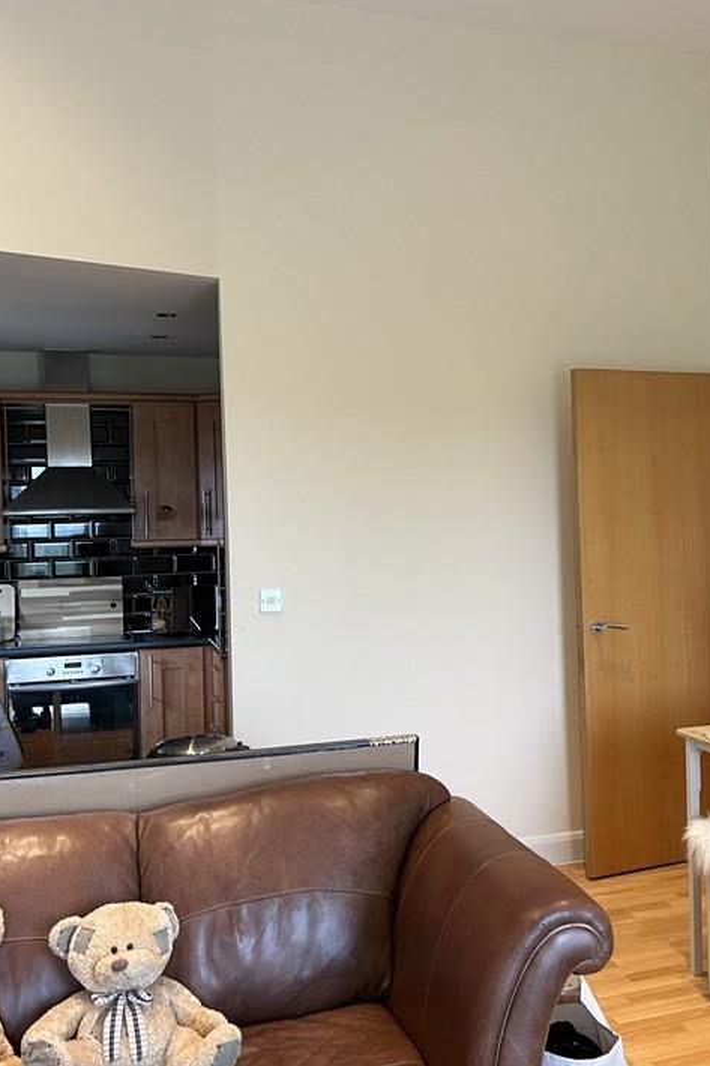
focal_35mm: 39
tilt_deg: +0.3
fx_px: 1154
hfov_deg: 33.4
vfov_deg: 49.6
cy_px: 515
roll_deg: +2.0
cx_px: 549
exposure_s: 1/50
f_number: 1.5
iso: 125
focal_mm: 5.7
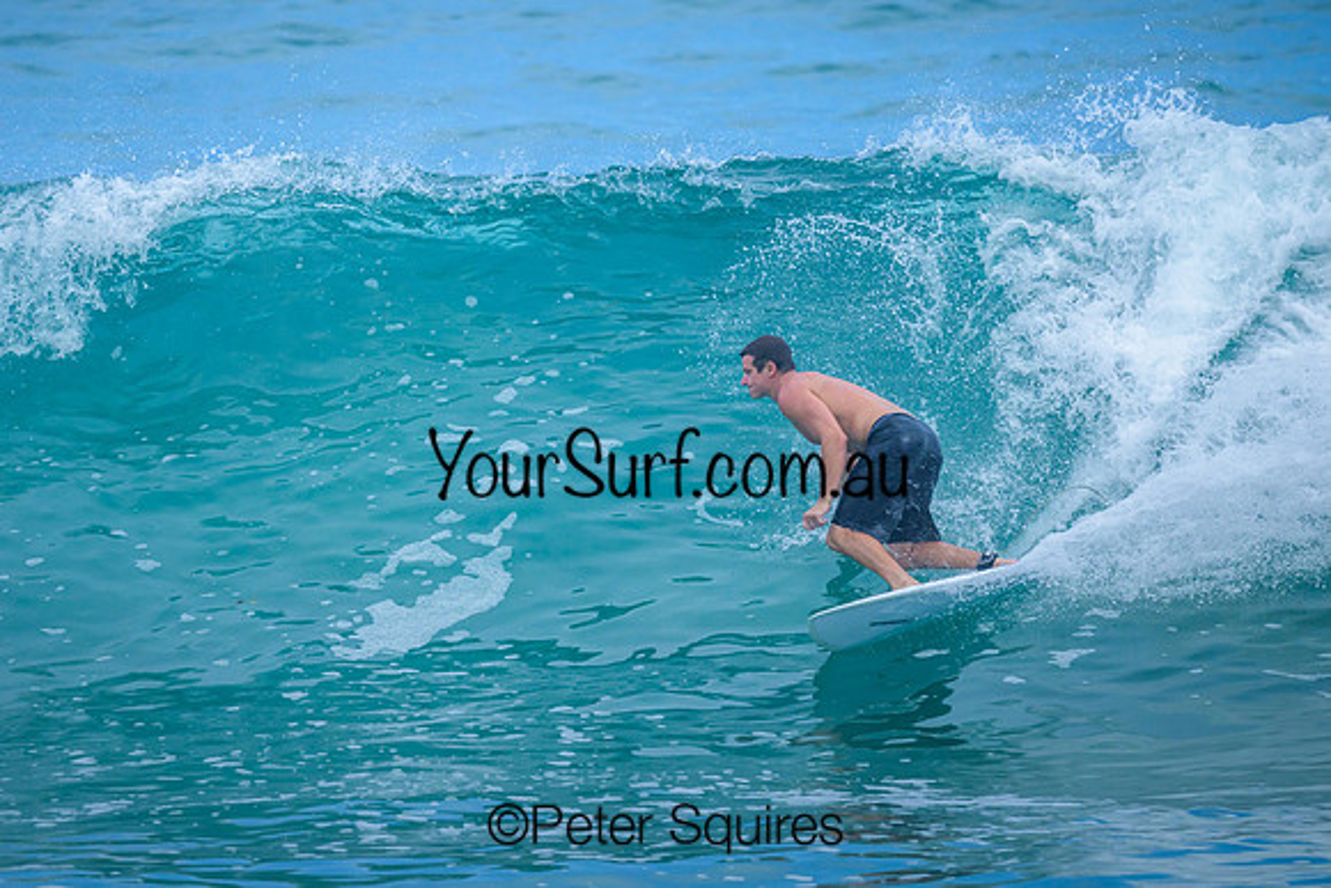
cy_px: 278
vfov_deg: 1.3
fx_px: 40643
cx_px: 619
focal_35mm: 1099
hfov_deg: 1.9
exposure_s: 1/3200
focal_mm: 800
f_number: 6.3
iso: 640
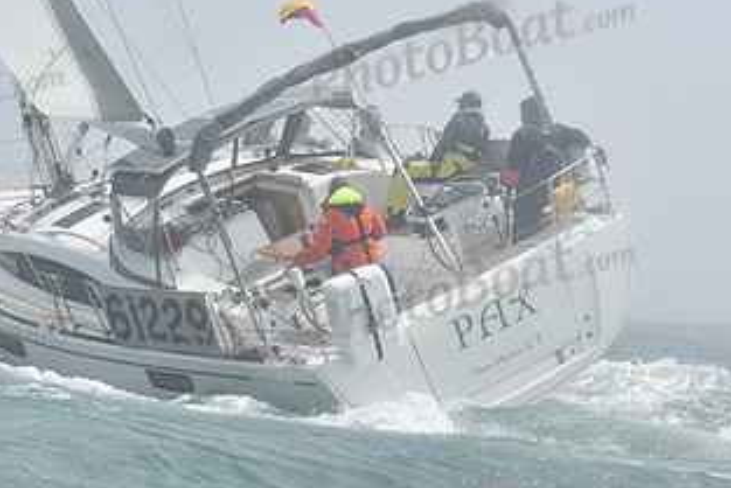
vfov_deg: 9.9
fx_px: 2824
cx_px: 187
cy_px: 200
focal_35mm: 139
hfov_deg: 14.7
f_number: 11
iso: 320
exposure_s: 1/800
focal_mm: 75
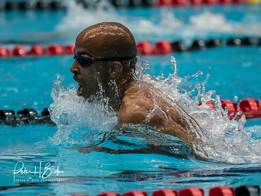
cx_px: 132
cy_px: 95
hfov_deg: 4.2
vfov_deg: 3.1
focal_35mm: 474
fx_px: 3577
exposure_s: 1/1000
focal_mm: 200
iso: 2000
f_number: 2.8
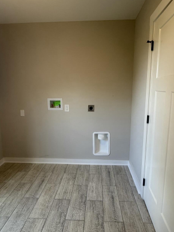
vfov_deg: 74.0
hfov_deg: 58.8
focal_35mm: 23
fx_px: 154
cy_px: 115
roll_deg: +0.7
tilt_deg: -8.7
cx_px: 90
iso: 125
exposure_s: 1/120
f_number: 2.2
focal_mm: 2.22
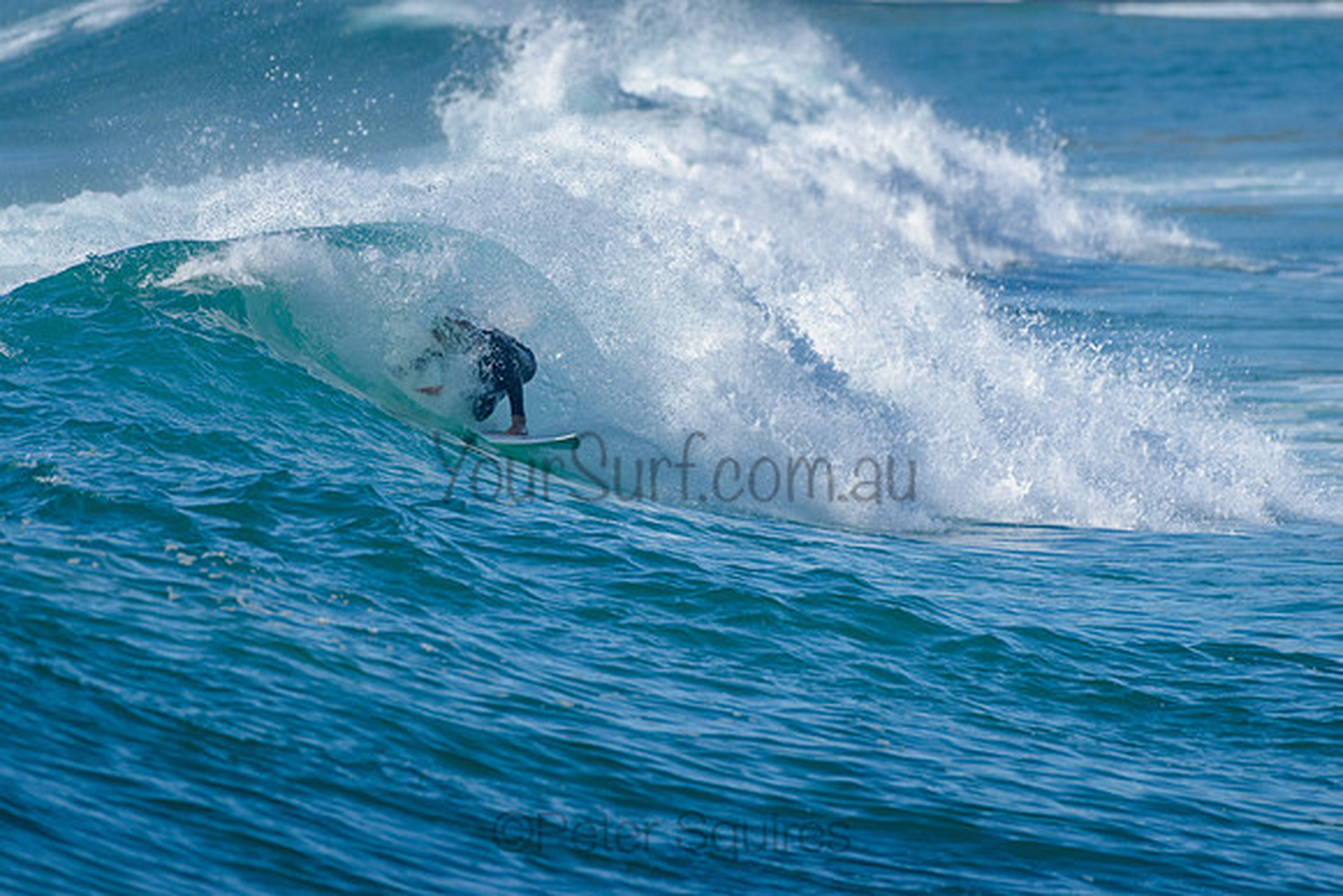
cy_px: 357
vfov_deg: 2.2
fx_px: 22865
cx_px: 520
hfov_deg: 3.4
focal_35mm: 613
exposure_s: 1/2000
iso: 140
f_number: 5.6
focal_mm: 500
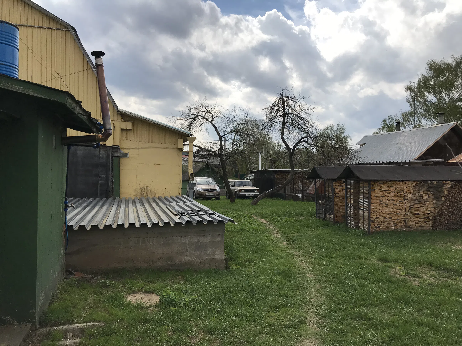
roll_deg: +2.2
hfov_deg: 63.4
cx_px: 231
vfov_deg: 49.7
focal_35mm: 28
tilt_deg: +2.8
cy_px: 173
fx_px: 374
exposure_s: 1/3546
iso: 20
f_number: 1.8
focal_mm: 3.99
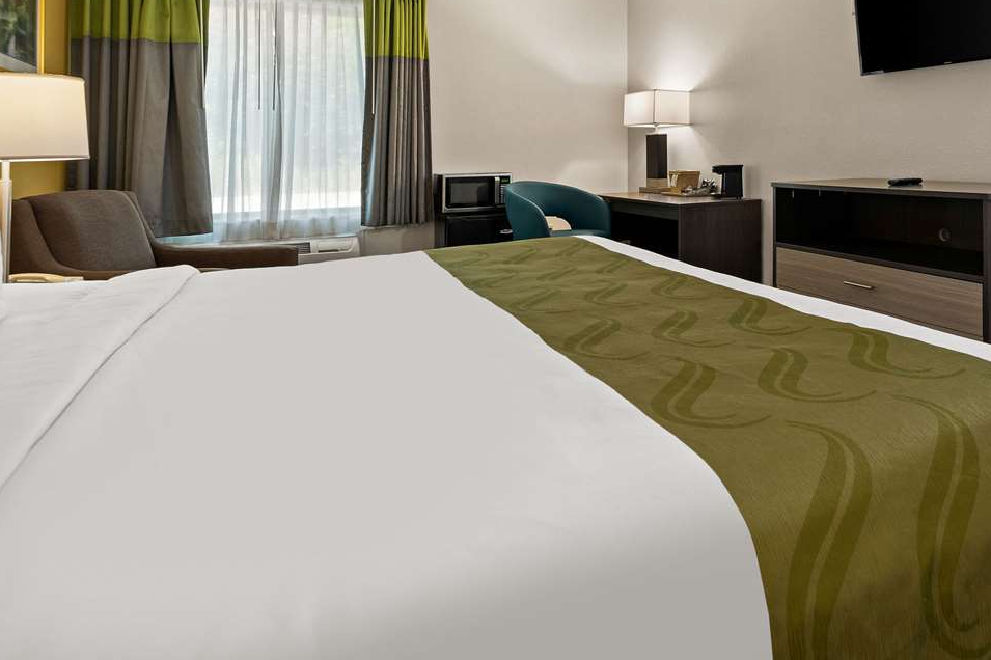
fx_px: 605
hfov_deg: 76.6
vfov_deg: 56.7
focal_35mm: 22
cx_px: 642
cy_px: 257
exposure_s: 1
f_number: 8
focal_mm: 14
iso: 320
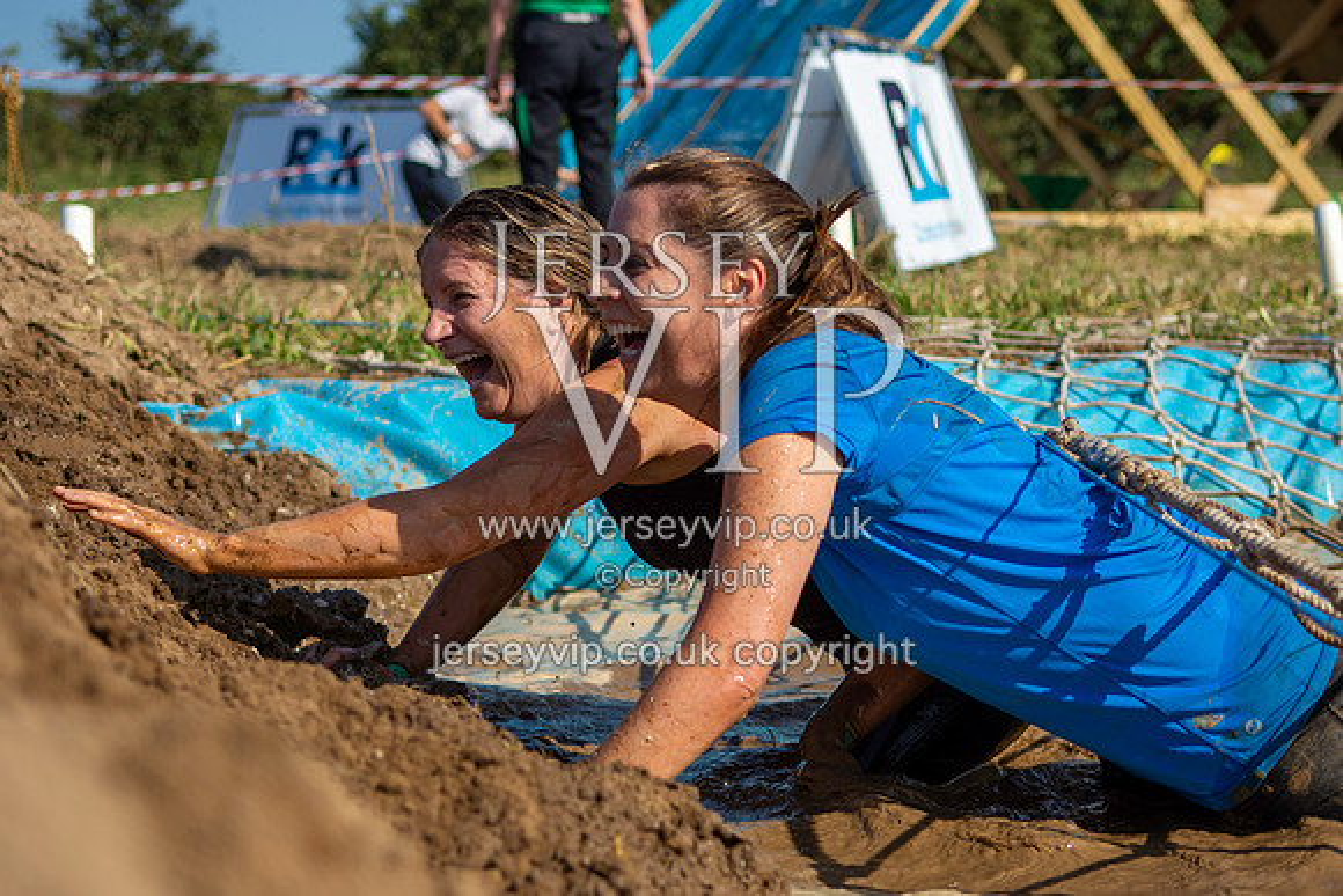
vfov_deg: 19.2
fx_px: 2649
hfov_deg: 28.4
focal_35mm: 71
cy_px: 407
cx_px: 789
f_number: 2.8
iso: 100
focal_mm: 38
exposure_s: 1/6400
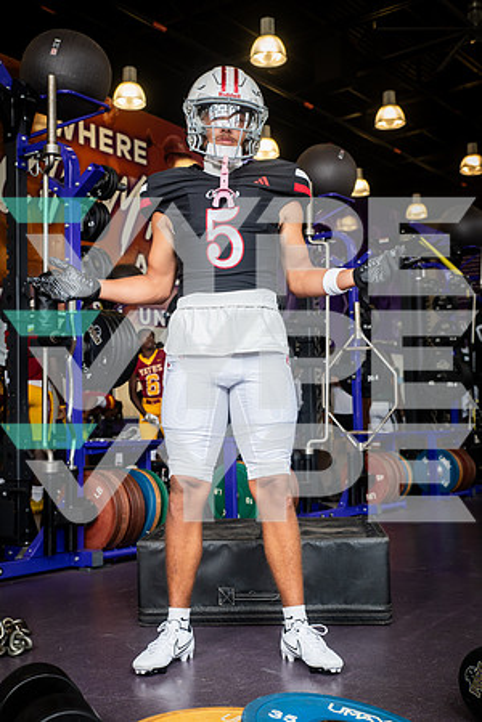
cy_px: 361
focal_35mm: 46
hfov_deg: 29.2
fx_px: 924
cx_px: 241
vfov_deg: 42.7
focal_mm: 46
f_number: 5.6
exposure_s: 1/250
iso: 500
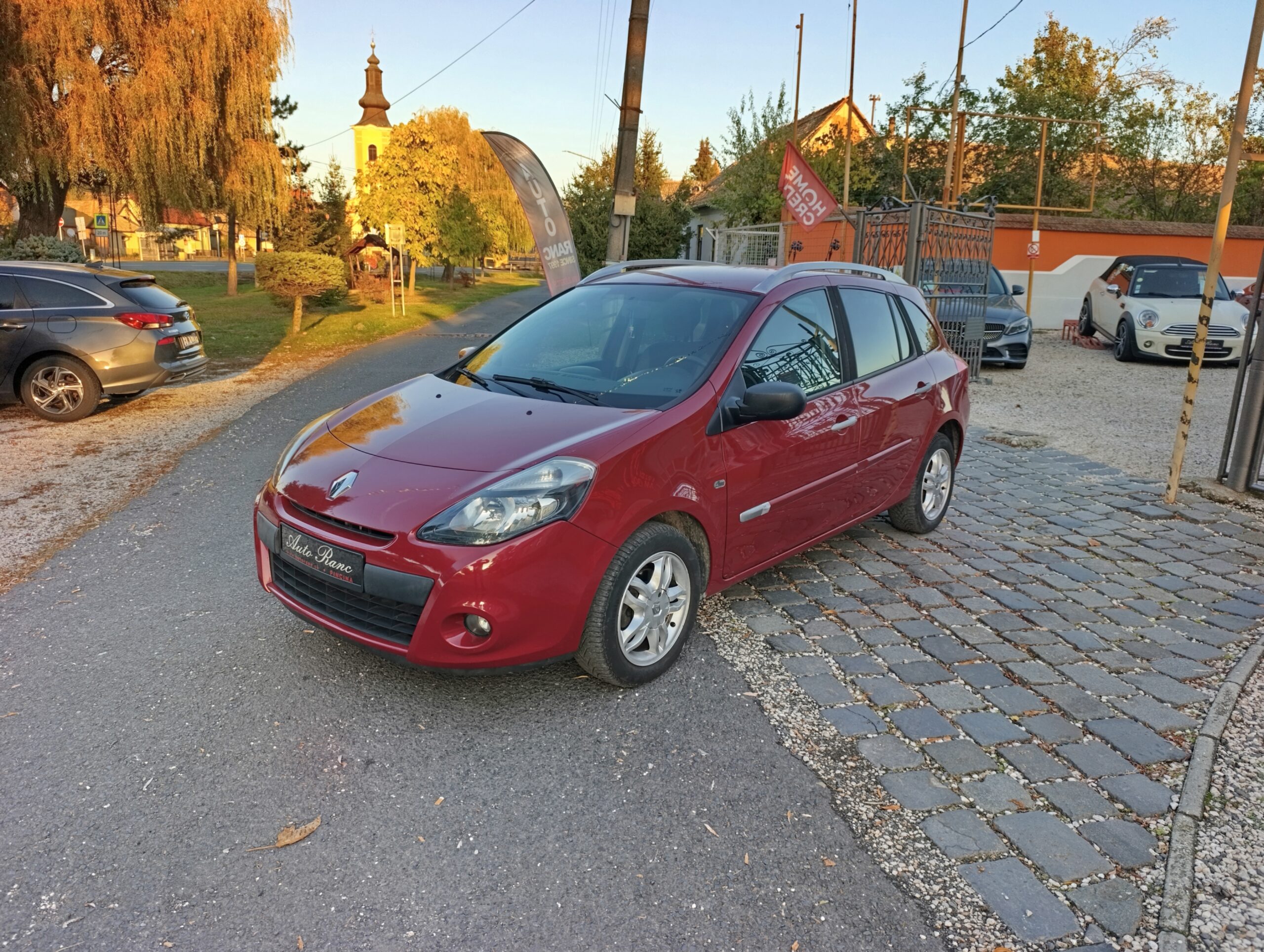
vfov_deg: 59.0
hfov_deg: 73.8
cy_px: 476
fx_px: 841
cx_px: 632
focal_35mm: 23
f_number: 1.6
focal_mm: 6.14
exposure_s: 1/100
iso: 100
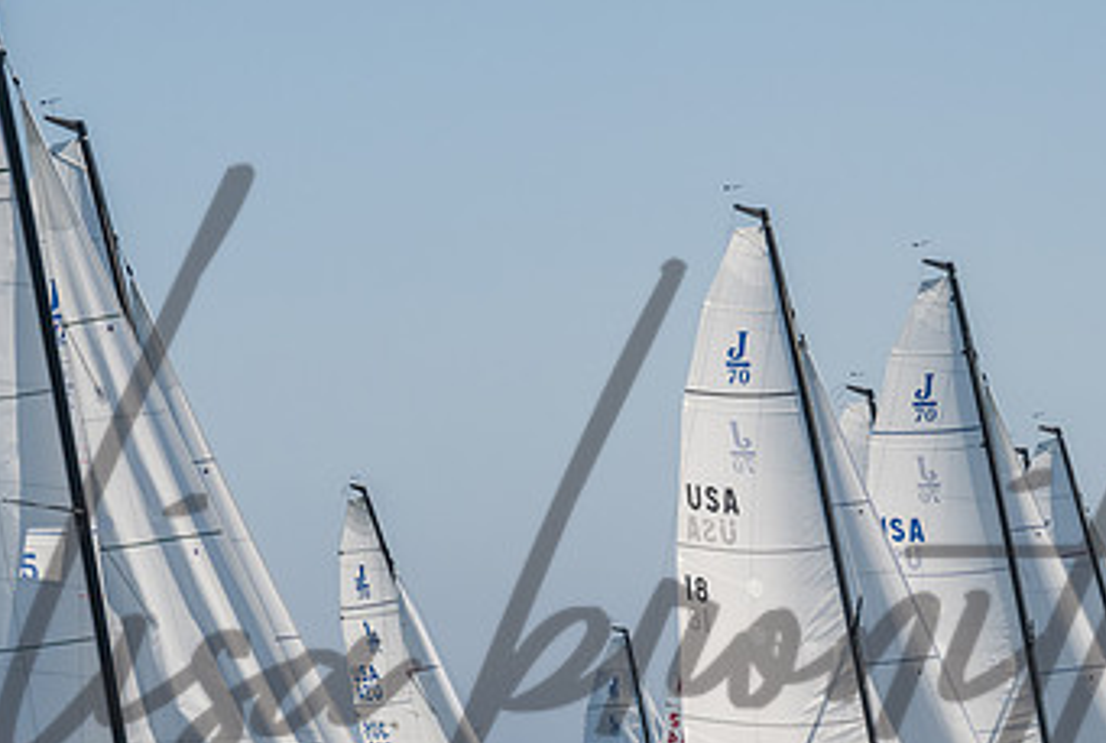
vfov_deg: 5.7
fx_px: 7482
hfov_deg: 8.4
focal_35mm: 243
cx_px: 824
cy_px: 588
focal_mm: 125
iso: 800
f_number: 8
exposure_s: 1/1000
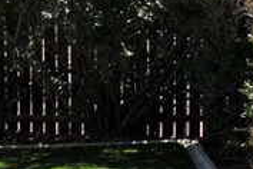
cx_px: -166
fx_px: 1096
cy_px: 89
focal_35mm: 156
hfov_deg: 12.3
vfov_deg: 8.8
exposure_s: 1/125
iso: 200
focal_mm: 18
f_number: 18
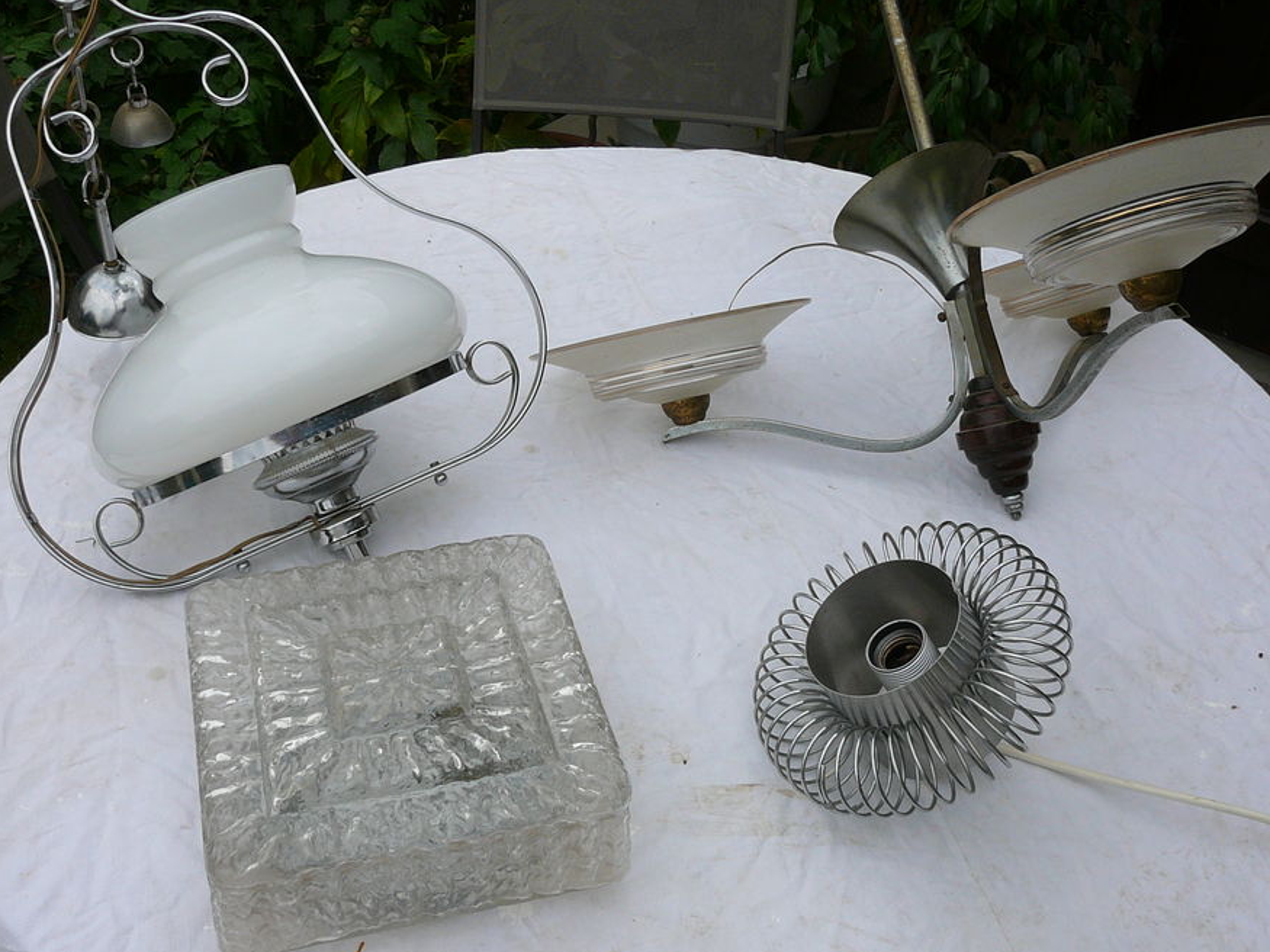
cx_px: 627
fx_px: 1467
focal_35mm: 40
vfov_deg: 35.9
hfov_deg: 46.8
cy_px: 438
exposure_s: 1/400
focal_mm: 5.2
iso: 80
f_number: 5
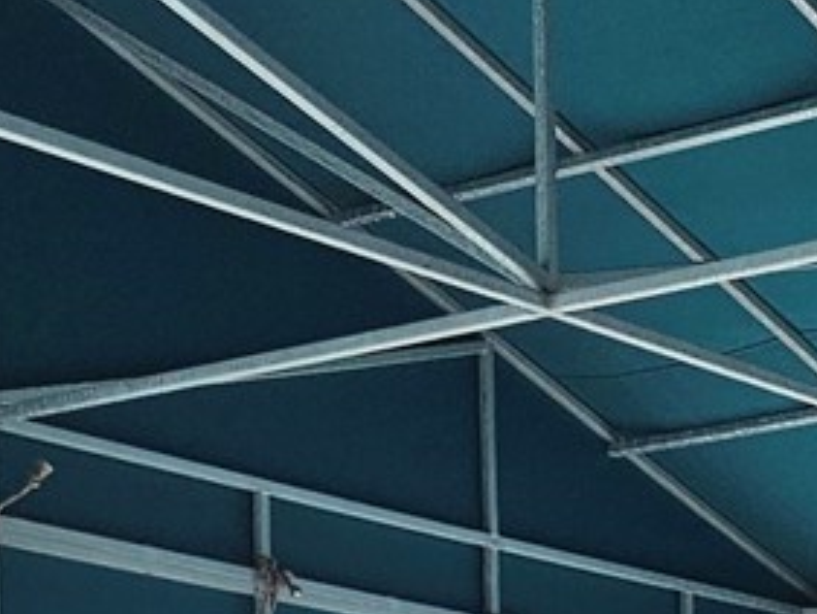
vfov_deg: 9.6
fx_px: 3093
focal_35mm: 131
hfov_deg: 15.0
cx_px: 643
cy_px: 1638
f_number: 1.8
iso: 25
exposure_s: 1/1973
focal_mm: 5.4
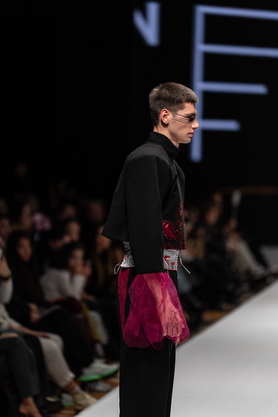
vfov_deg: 12.1
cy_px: 208
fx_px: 1969
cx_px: 139
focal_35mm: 170
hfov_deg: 8.1
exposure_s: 1/320
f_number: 2.8
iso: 200
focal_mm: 169.5
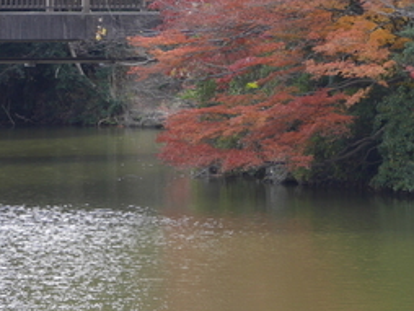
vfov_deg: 4.2
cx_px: 357
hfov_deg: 5.6
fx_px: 4238
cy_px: -20
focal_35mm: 354
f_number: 4.8
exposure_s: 1/200
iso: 200
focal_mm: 75
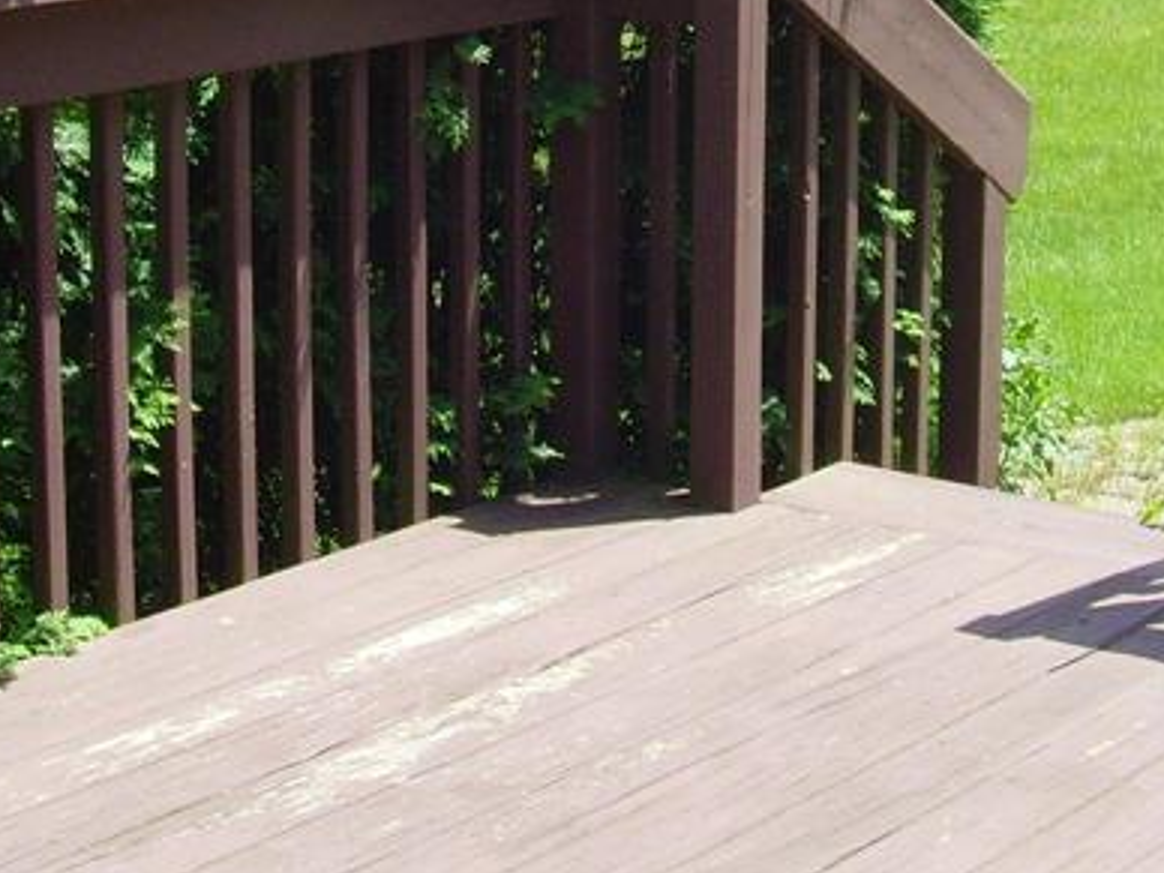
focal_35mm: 103
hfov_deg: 19.1
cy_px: -75
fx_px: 3463
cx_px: 642
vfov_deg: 14.1
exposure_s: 1/125
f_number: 6.3
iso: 80
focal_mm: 6.6
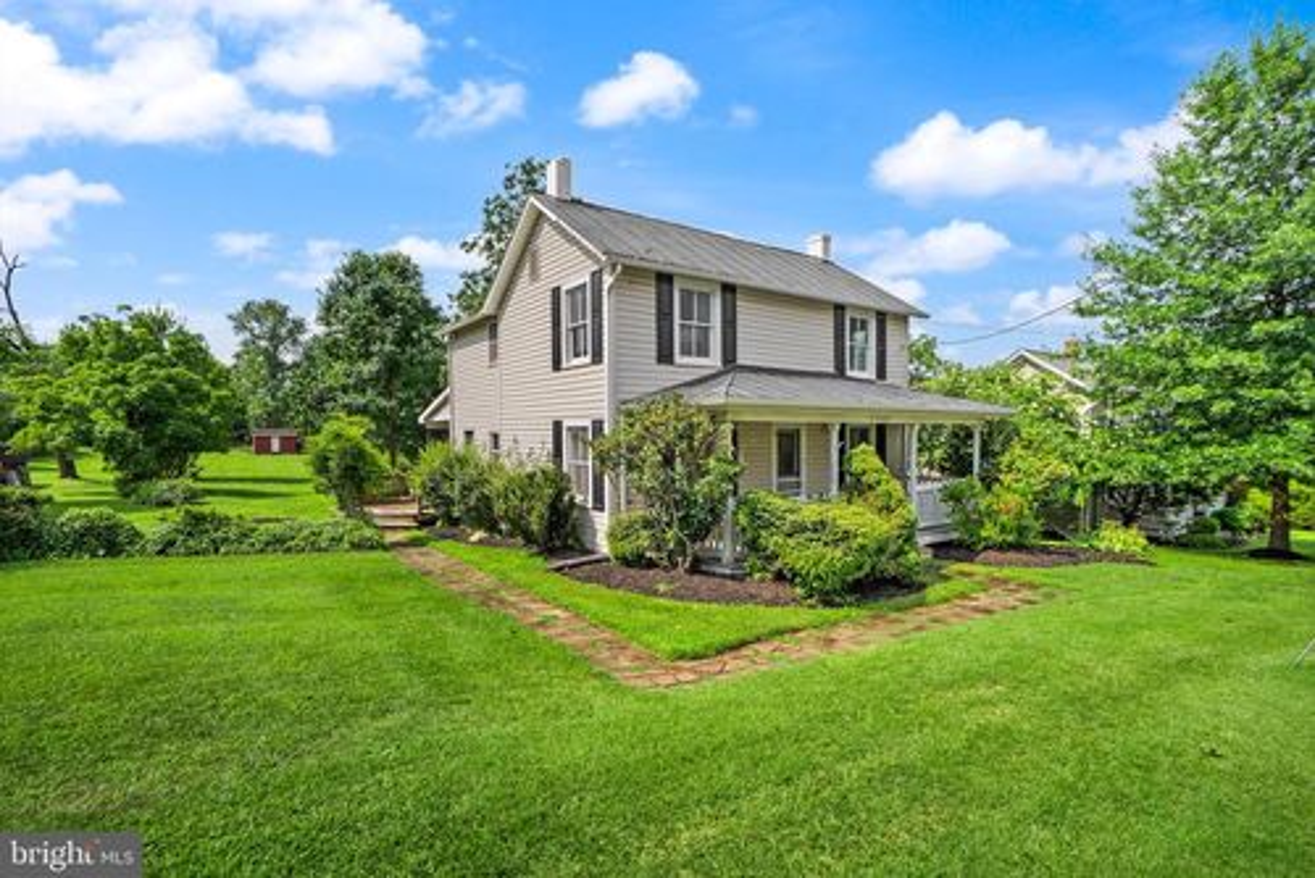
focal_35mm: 16
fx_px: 585
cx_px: 658
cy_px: 439
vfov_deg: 73.8
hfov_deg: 96.7
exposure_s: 1/1000
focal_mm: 16
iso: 2000
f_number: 8
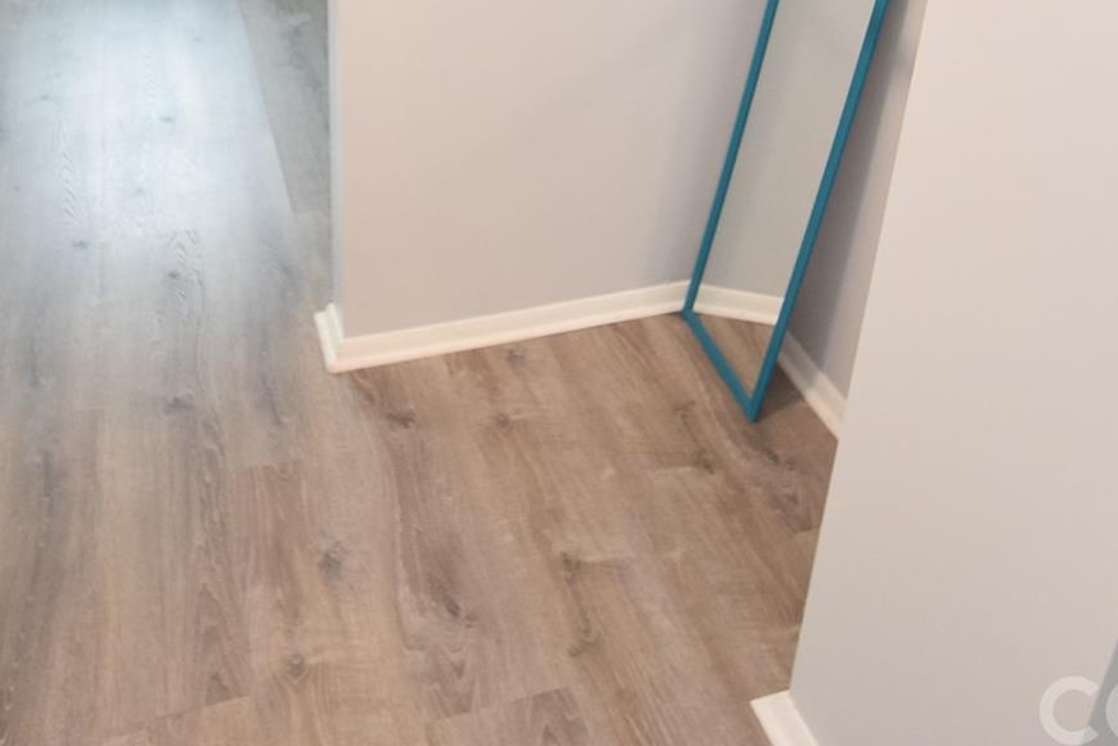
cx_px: 502
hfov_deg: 54.3
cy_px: -64
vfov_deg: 33.3
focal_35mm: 35
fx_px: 1087
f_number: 5
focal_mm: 10
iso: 800
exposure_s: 1/100
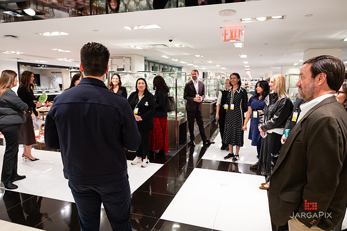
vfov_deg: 50.8
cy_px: 116
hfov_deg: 71.1
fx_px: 243
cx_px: 174
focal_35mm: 25
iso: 800
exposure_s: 1/160
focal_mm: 24
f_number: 3.2
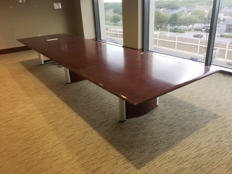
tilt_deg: -23.7
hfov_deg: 61.7
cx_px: 116
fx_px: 194
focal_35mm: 29
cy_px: 87
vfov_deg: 48.2
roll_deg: +3.6
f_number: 2.2
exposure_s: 1/30
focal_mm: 4.15
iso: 80
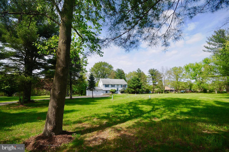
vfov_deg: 77.2
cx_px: 114
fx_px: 95
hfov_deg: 100.5
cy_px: 76
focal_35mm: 15
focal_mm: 10
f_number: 8
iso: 200
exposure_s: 1/250
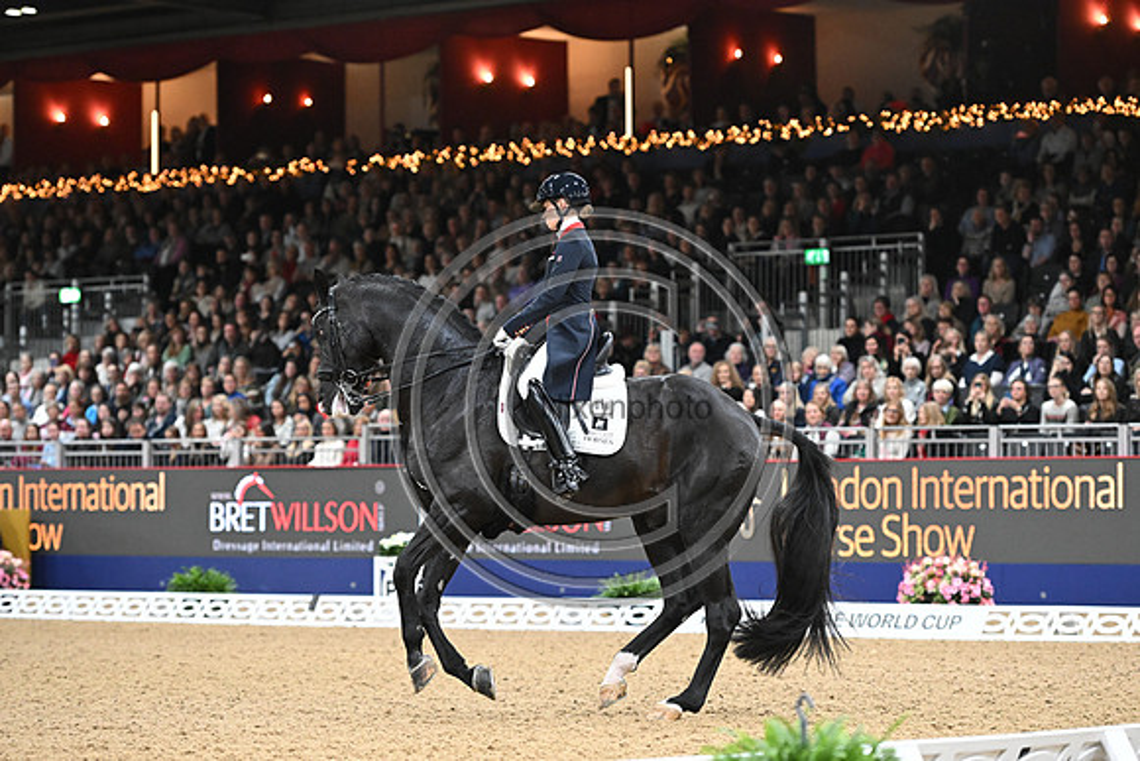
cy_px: 380
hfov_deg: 15.8
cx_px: 570
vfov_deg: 10.6
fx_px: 4117
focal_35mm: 130
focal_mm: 130
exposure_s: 1/800
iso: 6400
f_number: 3.5
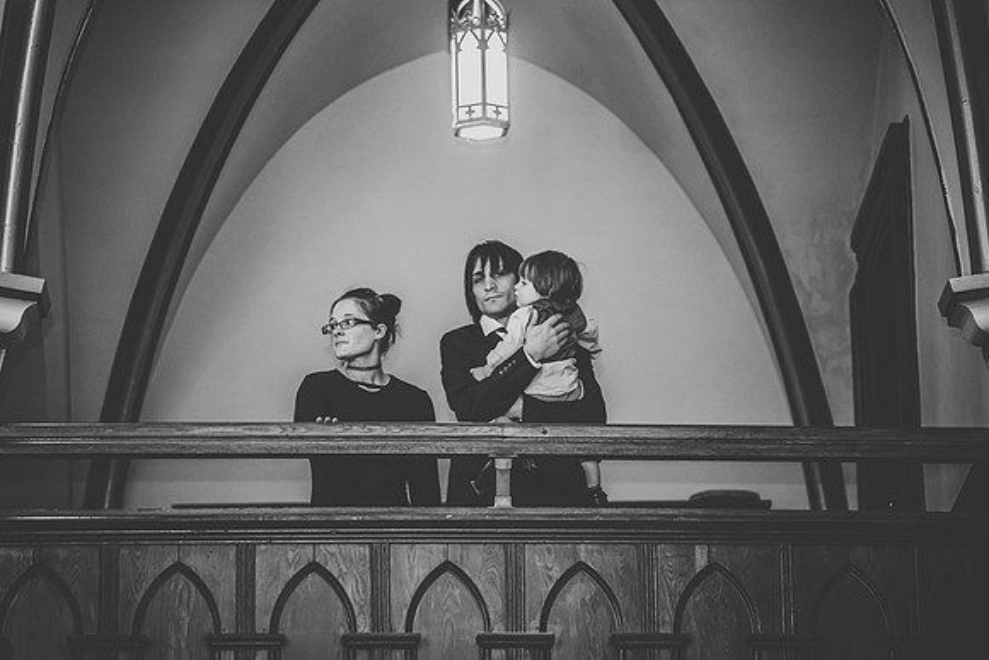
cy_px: 330
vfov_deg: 6.8
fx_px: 5526
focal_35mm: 201
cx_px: 494
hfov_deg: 10.2
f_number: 2.8
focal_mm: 195
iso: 800
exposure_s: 1/80
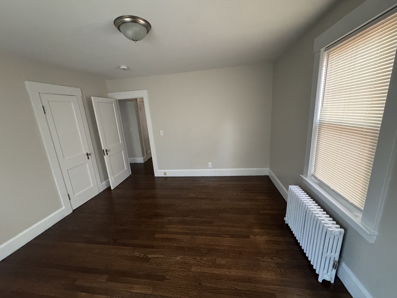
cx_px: 198
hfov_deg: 102.1
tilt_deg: -14.6
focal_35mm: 14
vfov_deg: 85.7
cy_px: 149
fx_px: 161
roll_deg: +3.1
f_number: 2.2
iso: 1000
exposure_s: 1/60
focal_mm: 2.22
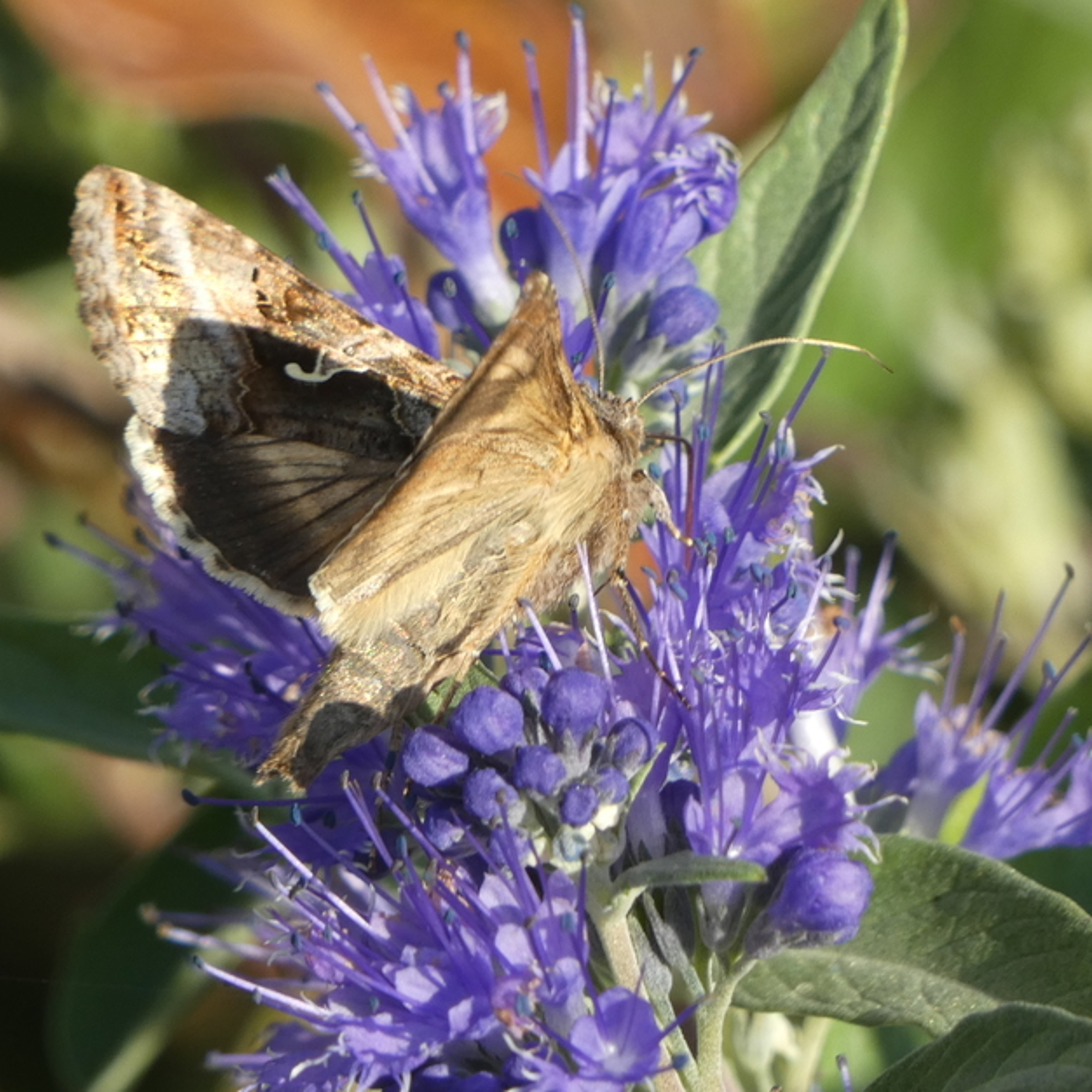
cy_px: 548
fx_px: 22842
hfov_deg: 2.7
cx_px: 582
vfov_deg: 2.7
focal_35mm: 640
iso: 100
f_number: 5.6
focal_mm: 95.2
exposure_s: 1/100
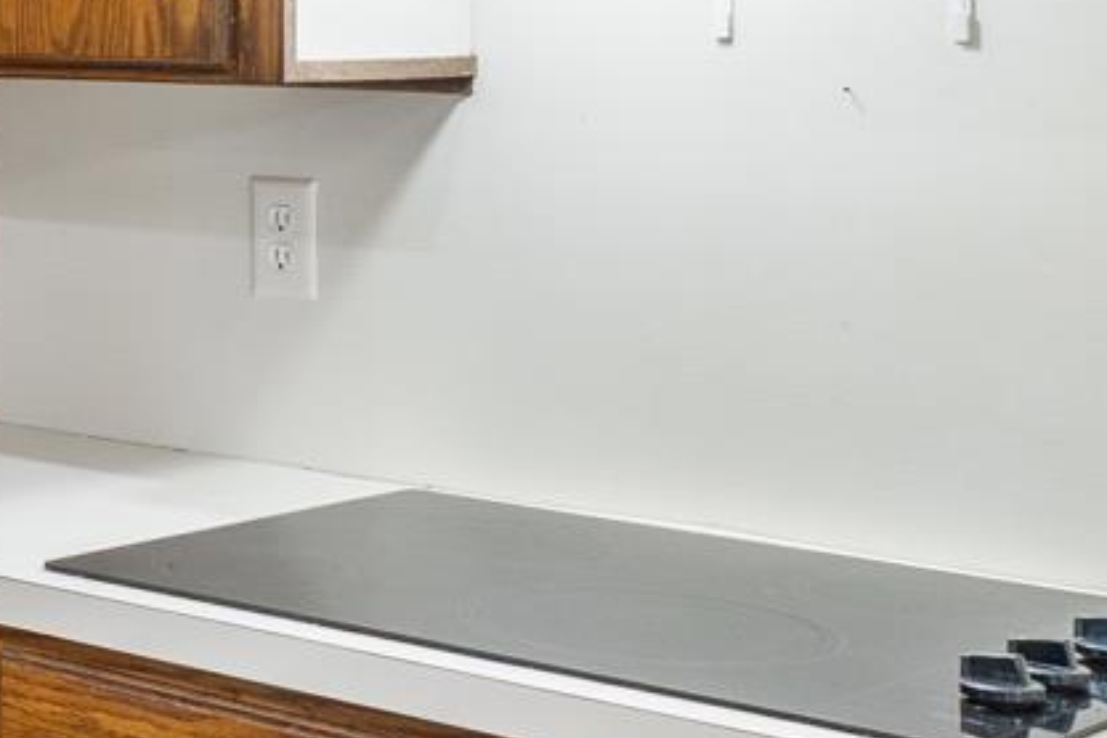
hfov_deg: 19.9
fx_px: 2767
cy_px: 7
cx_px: -502
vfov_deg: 14.9
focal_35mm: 90
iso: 400
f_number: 7.1
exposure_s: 1/2.5
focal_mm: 10
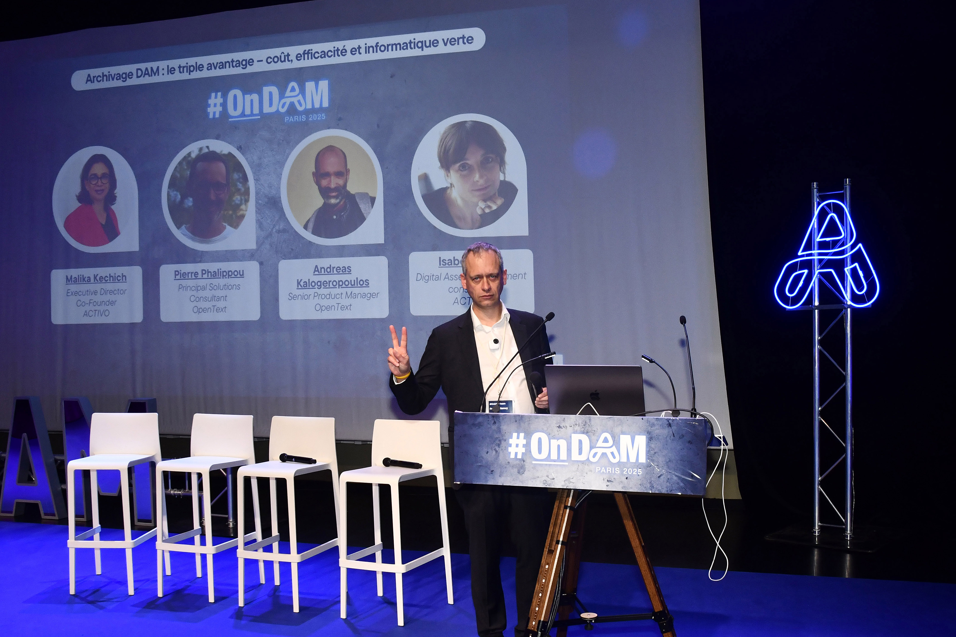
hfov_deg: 61.9
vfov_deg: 43.6
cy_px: 350
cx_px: 476
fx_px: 797
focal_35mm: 30
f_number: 5.6
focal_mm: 16
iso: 800
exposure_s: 1/160
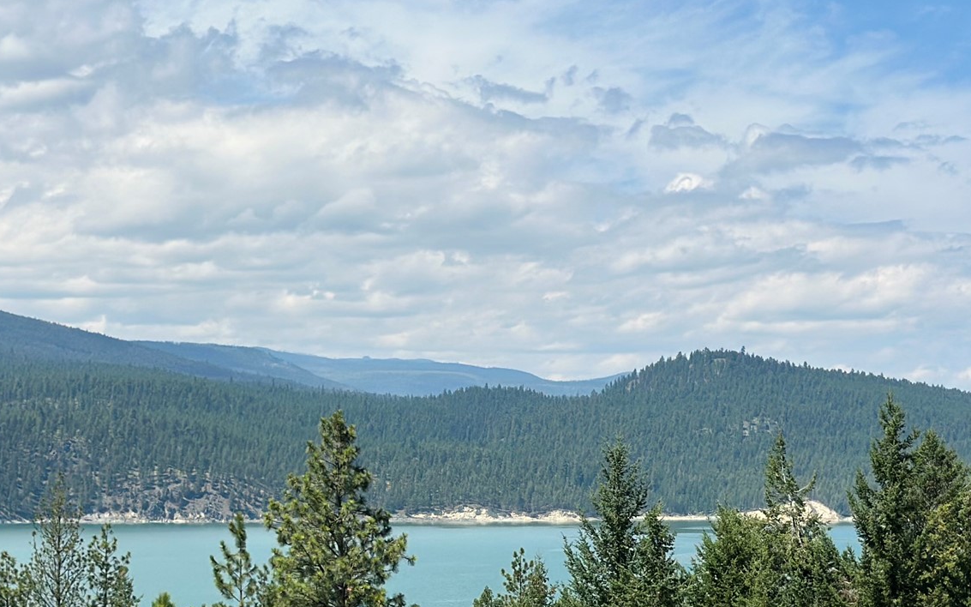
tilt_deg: -0.7
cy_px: 520
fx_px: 2434
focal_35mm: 92
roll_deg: -0.7
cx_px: 497
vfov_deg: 14.1
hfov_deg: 22.6
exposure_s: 1/5882
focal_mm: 6.86
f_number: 1.78
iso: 80
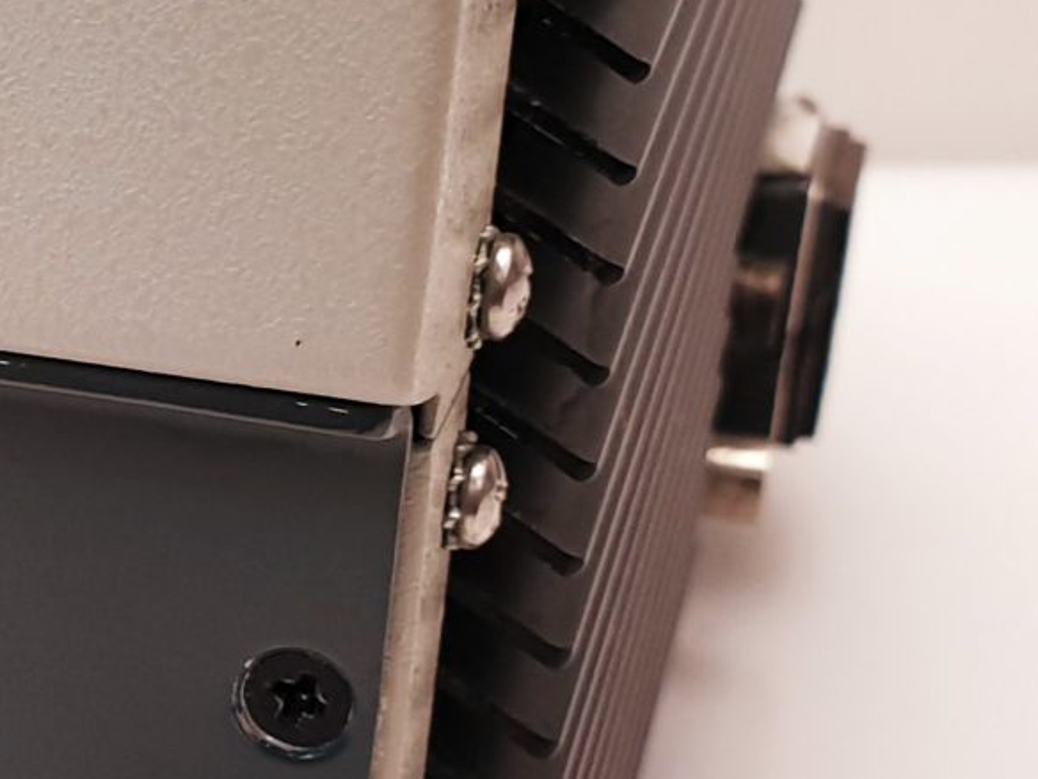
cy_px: 448
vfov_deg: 13.0
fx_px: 3418
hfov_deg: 15.4
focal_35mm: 114
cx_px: -700
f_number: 2.4
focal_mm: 4.3
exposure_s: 1/50
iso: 80
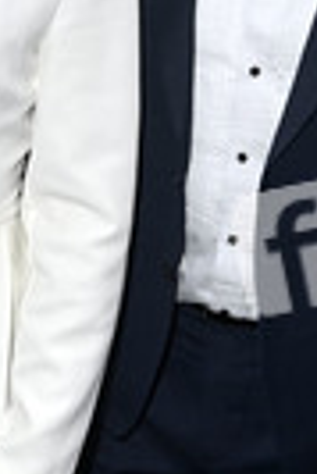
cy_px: 53
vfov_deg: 19.1
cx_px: 89
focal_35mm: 105
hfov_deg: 13.0
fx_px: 1383
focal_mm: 35
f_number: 5.6
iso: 800
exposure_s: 1/200
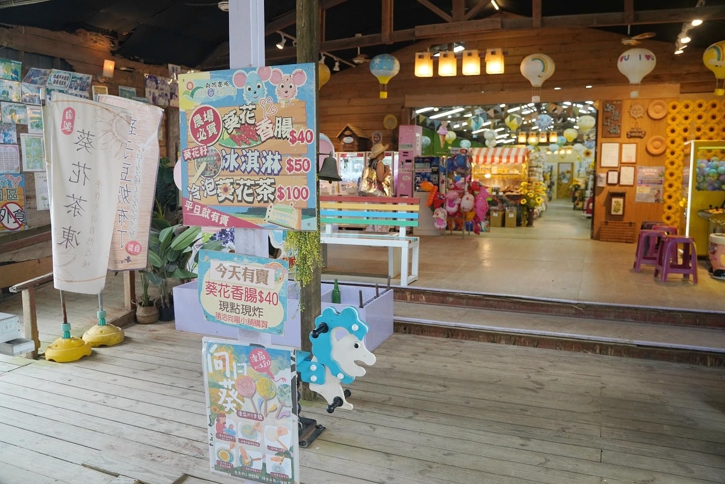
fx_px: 564
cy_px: 242
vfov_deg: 46.4
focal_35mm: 28
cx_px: 362
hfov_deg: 65.5
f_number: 4
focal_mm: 28
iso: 200
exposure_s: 1/60
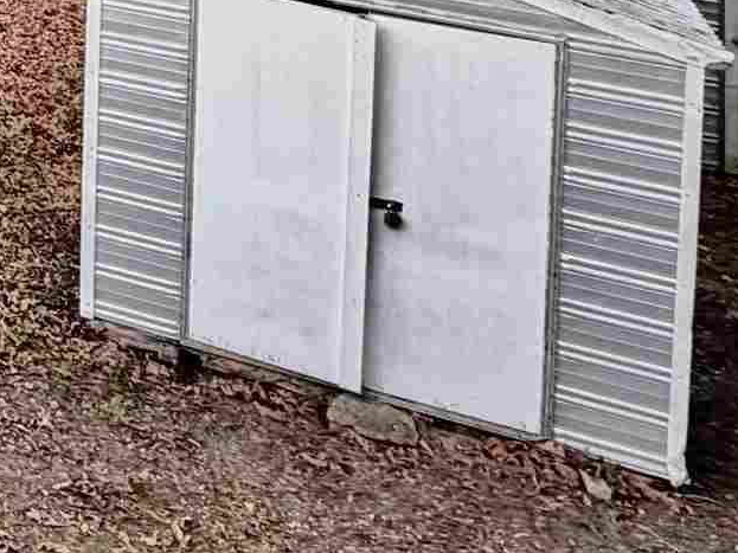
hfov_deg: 21.3
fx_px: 1471
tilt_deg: -2.1
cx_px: -498
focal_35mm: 69
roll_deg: +0.8
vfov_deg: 16.8
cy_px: -507
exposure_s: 1/121
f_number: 2.2
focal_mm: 2.22
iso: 64
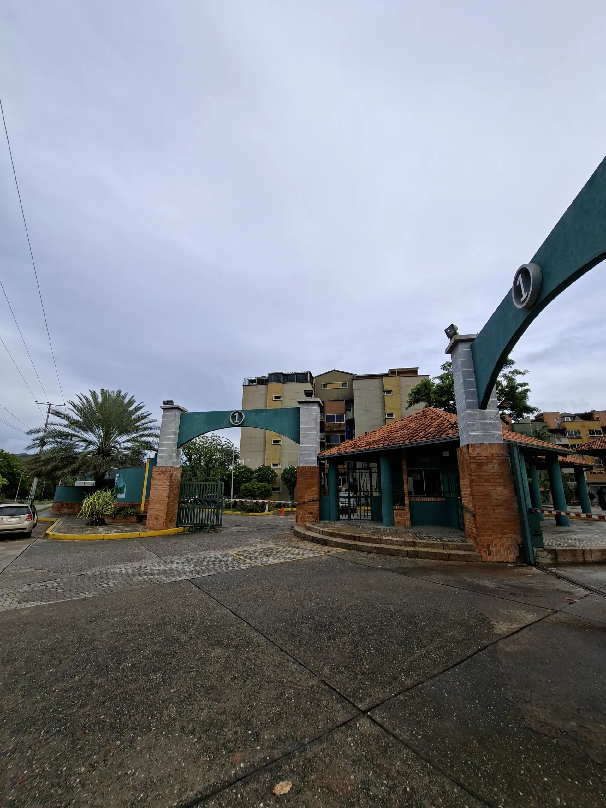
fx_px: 303
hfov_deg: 89.9
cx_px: 303
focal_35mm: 13
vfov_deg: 106.2
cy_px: 404
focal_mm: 1.74
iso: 40
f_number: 2.2
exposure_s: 1/687
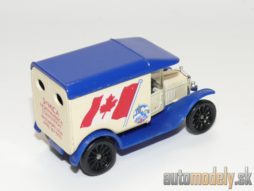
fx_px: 697
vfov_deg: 15.6
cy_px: 96
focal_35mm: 95
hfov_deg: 20.7
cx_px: 127
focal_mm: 13
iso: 100
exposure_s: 1/30
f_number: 4
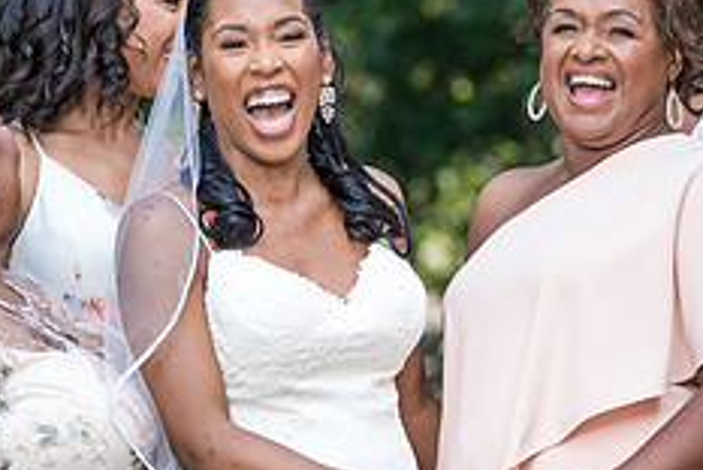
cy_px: 351
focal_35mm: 261
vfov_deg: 5.3
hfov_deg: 7.9
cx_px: 522
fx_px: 5103
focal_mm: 105
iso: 125
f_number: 2.8
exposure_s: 1/200
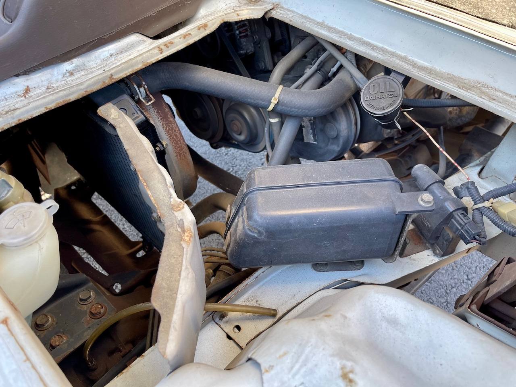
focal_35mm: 25
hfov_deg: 69.4
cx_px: 258
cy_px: 194
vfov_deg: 54.9
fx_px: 373
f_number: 1.6
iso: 100
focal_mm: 5.1
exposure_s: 1/121
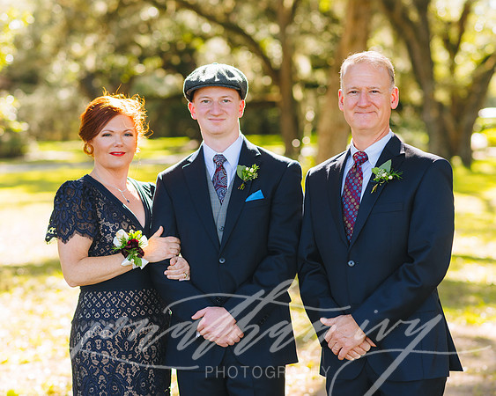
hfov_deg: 20.0
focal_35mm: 96
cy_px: 198
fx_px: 1404
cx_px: 248
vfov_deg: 16.1
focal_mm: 85
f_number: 2.8
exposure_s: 1/800
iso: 200
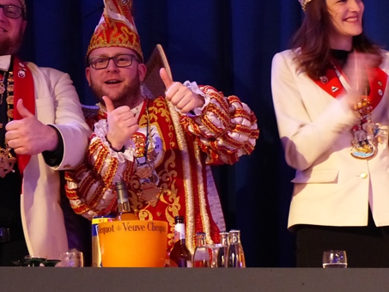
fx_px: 1922
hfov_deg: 11.5
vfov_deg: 8.7
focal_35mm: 171
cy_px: 119
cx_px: 135
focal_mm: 21.8
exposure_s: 1/30
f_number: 2.8
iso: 800
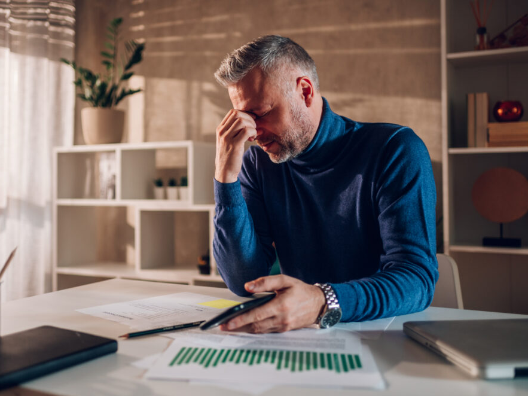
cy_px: 199
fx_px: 595
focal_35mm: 39
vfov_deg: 36.8
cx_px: 224
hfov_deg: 47.7
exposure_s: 1/200
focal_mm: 35
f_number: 1.8
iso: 320
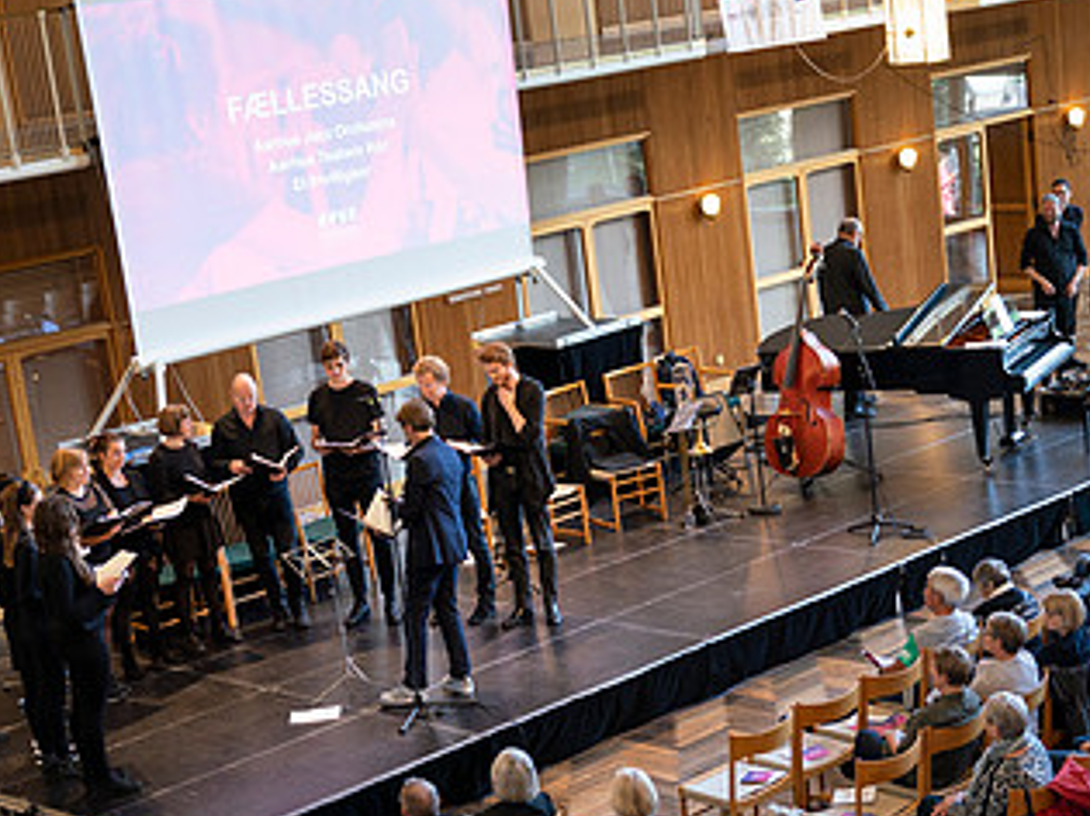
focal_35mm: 78
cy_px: 621
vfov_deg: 18.8
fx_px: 2455
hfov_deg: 24.8
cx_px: 768
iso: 800
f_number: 2.8
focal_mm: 44
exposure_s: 1/160
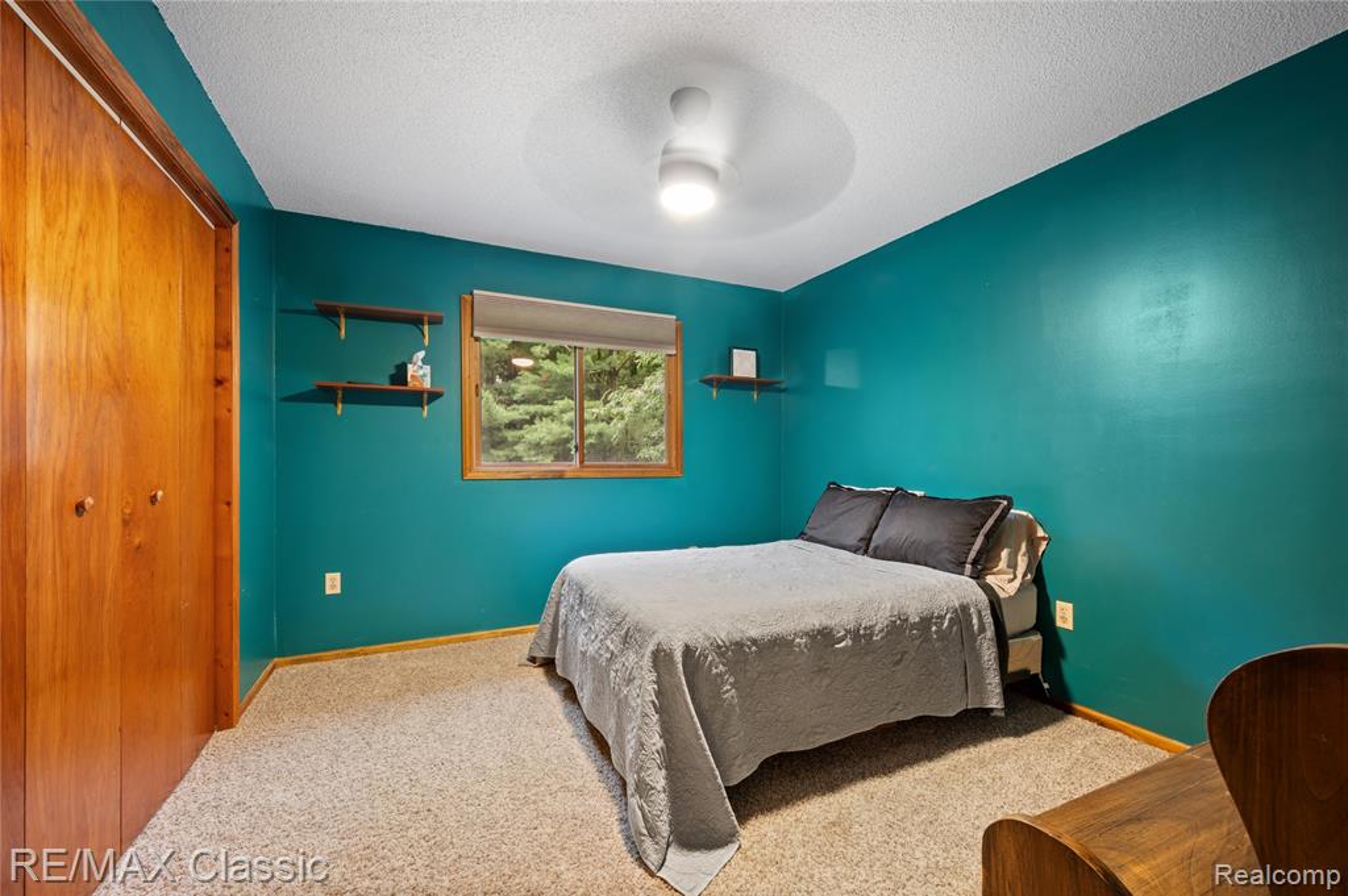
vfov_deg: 81.1
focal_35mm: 14
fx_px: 524
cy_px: 448
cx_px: 674
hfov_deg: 104.3
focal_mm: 14
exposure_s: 15
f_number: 11
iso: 100
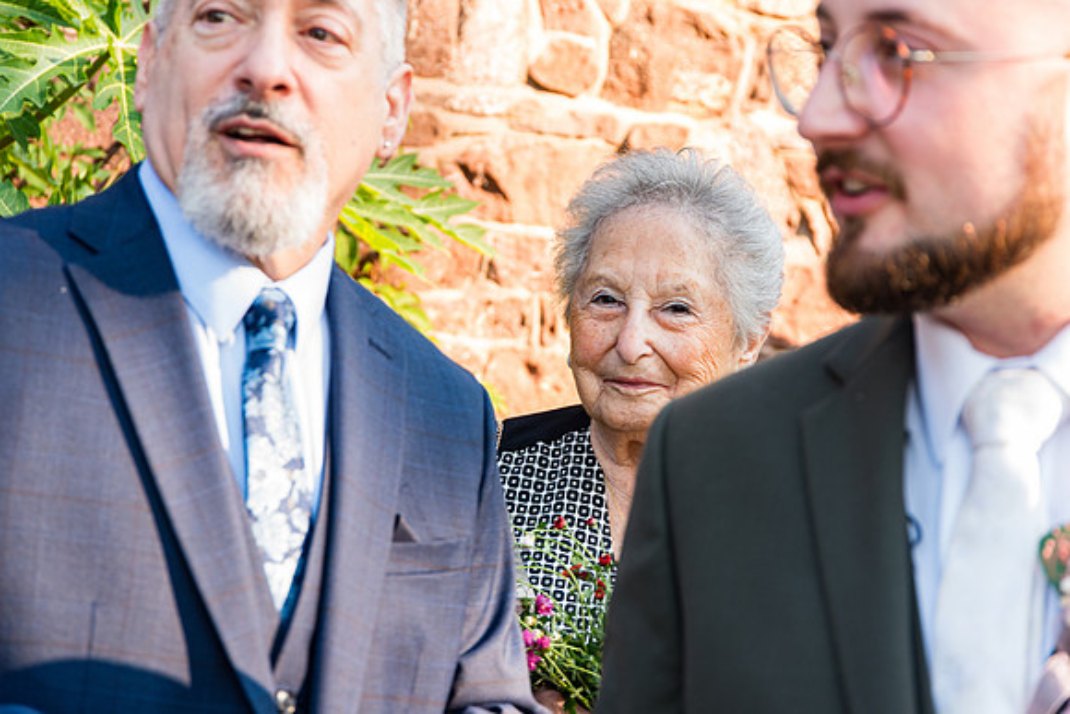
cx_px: 535
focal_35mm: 100
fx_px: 2977
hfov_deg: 20.4
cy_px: 357
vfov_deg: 13.7
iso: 500
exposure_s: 1/125
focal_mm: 100
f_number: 7.1
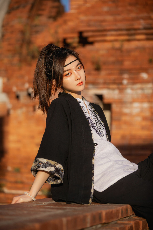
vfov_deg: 20.6
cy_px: 115
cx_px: 76
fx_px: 631
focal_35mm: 99
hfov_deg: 13.8
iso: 125
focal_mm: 100
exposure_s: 1/1600
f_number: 2.8
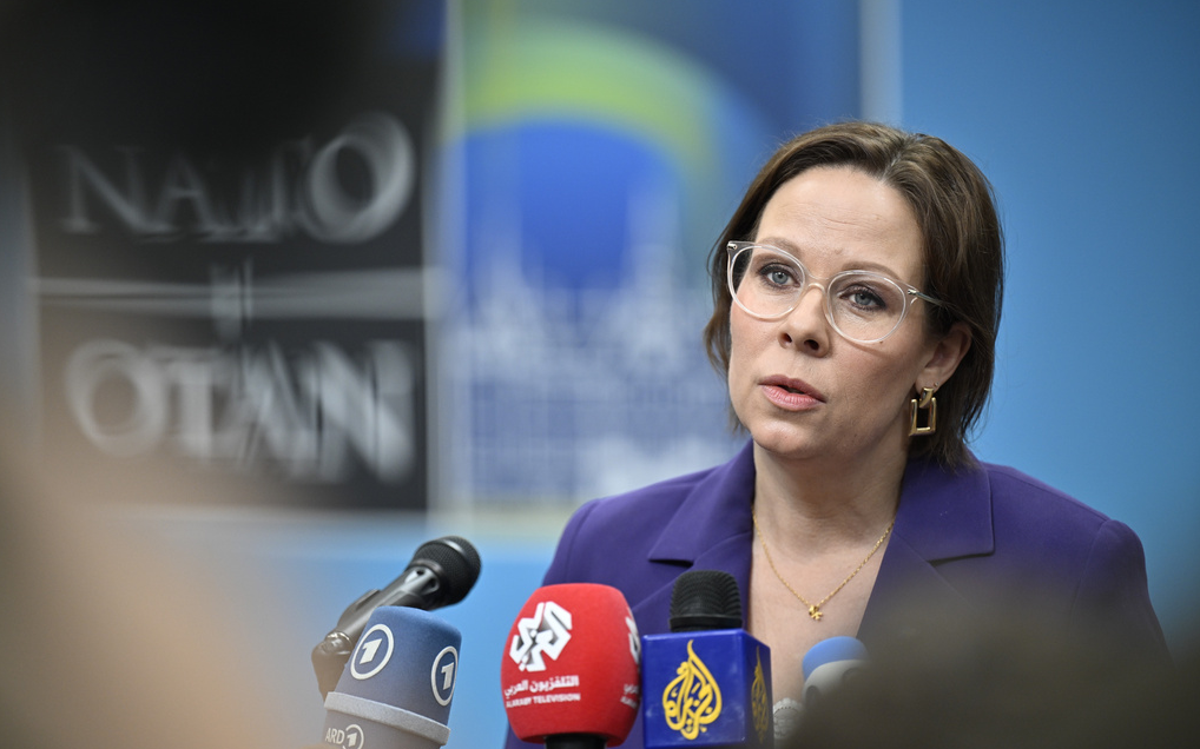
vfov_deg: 6.4
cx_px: 599
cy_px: 385
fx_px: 6704
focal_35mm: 205
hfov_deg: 10.2
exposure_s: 1/800
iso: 900
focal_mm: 200
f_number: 2.8
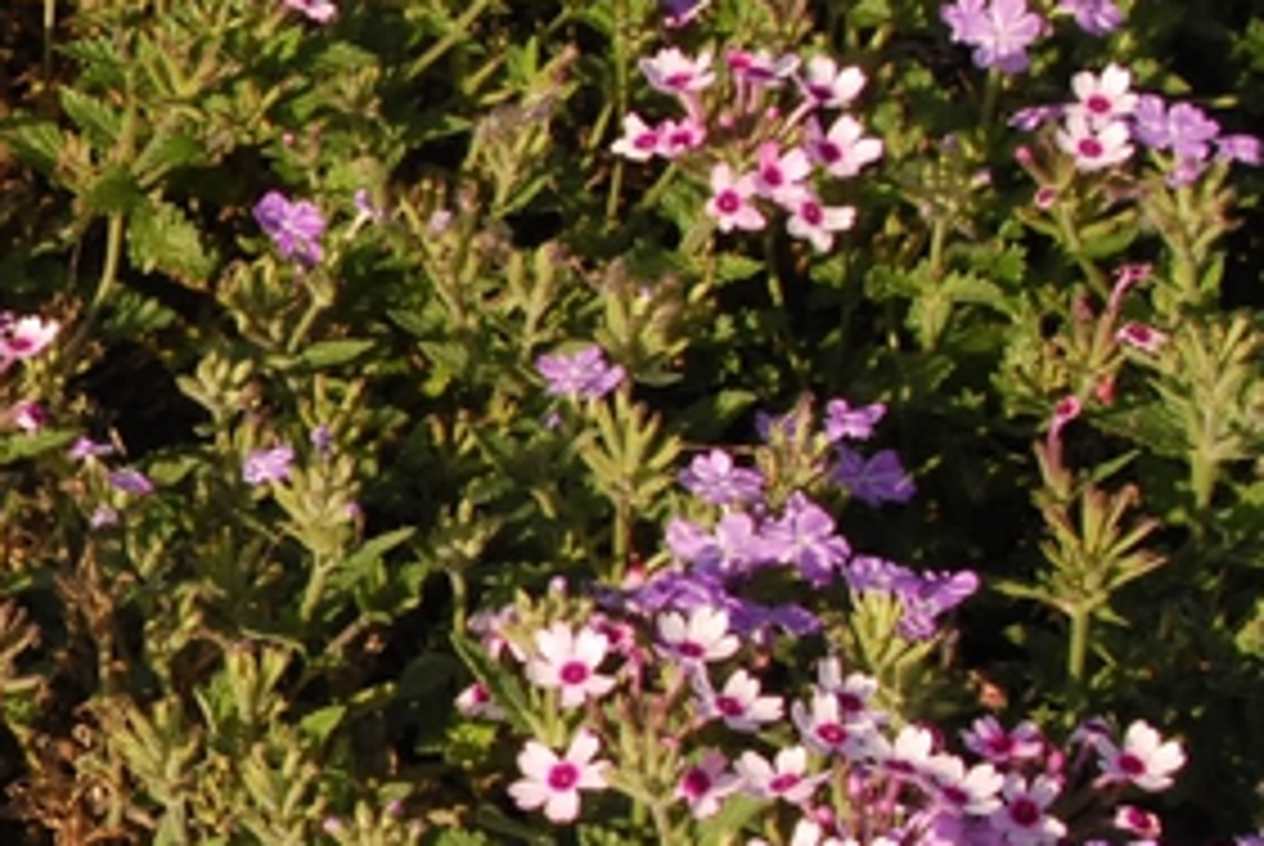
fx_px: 6151
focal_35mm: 175
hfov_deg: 11.2
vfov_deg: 7.9
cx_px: -778
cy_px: 560
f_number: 9
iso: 400
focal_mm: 32
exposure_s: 1/320
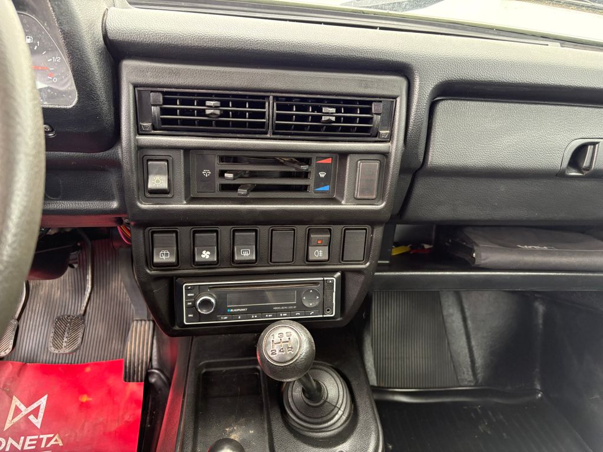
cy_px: 226
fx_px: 453
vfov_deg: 53.1
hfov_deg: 67.3
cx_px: 302
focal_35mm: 26
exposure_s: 1/60
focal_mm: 5.96
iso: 160
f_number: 1.6
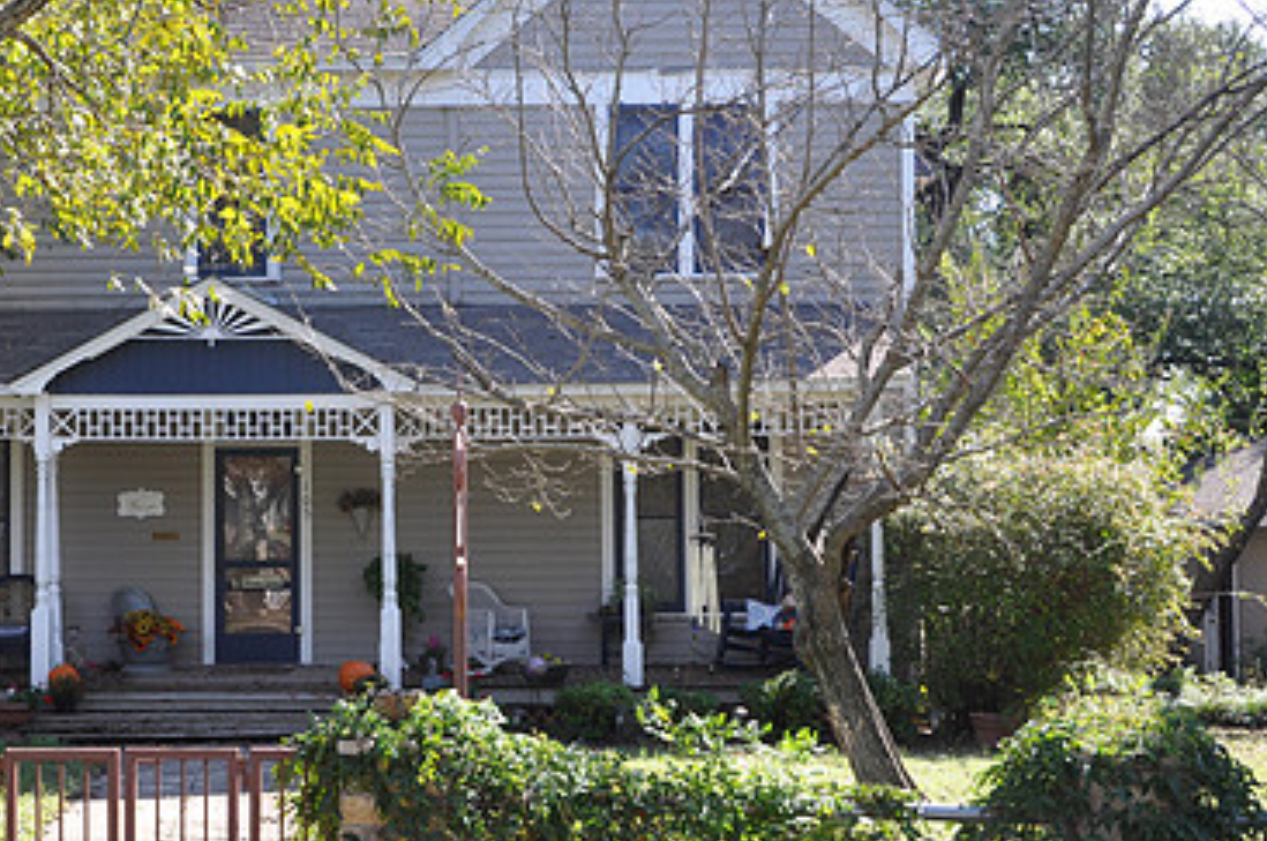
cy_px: 434
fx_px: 2671
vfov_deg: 17.9
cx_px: 325
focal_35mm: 76
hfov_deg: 26.4
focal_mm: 32
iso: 200
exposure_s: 1/60
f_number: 8
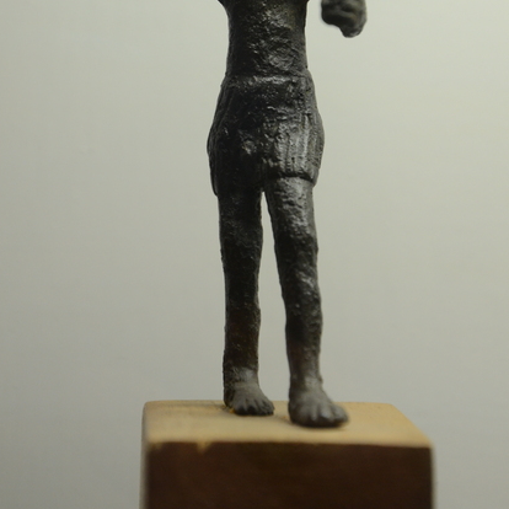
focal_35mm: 159
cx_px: 247
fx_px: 2645
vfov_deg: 11.0
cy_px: 103
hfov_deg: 11.0
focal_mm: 78
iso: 1000
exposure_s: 1/100
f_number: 5.3
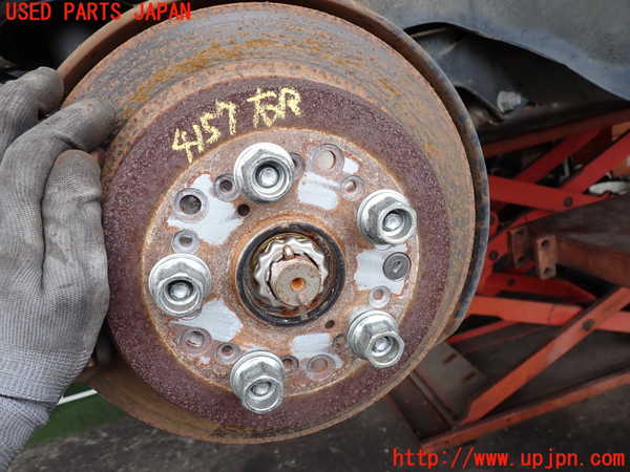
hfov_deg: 69.4
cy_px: 236
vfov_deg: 54.9
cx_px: 315
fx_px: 455
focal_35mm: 25
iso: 100
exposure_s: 1/160
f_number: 2.8
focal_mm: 4.5
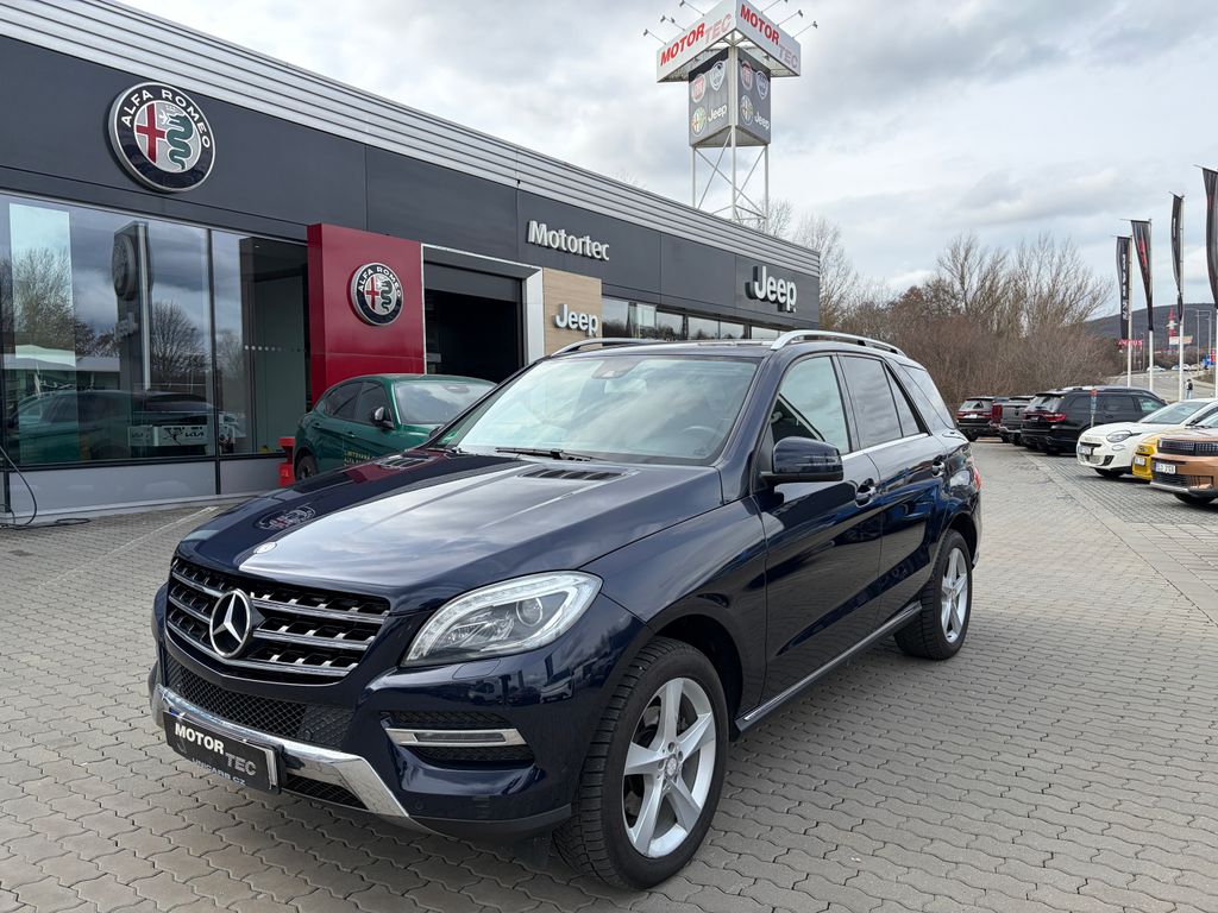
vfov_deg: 53.1
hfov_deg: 67.3
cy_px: 456
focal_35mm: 26
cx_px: 609
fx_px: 915
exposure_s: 1/1953
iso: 50
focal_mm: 5.96
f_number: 1.6
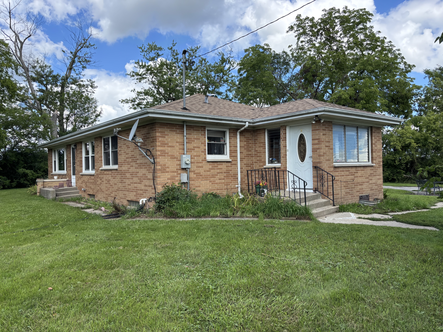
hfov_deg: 67.3
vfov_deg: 53.1
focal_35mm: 26
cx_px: 222
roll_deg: +0.7
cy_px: 166
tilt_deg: +0.3
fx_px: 333
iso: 50
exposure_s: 1/951
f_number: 1.6
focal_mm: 5.96
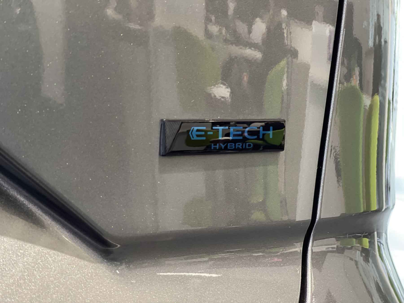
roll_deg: -1.6
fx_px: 747
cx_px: 202
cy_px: 152
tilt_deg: -4.9
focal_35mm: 64
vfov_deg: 22.9
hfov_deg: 30.3
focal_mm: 7.5
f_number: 2.2
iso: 320
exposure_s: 1/25
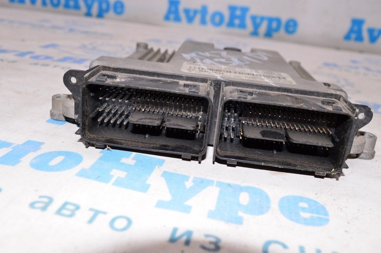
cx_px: 190
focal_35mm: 36
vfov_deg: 36.8
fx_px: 381
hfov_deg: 53.2
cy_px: 126
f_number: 8
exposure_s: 1/160
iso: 1600
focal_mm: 24
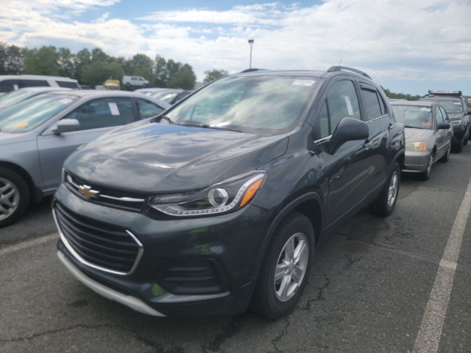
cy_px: 176
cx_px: 236
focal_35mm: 24
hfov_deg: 71.6
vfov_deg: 56.8
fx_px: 327
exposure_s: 1/1087
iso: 50
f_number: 1.8
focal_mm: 6.7
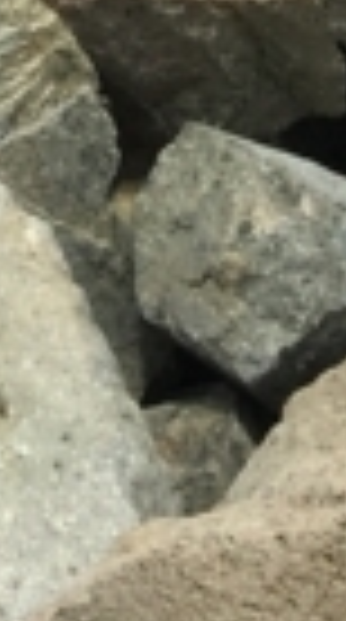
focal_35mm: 235
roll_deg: -2.3
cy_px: -1638
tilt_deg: +0.3
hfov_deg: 5.0
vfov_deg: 7.3
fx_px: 3857
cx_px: -377
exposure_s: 1/2653
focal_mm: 4.15
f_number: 2.2
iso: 25
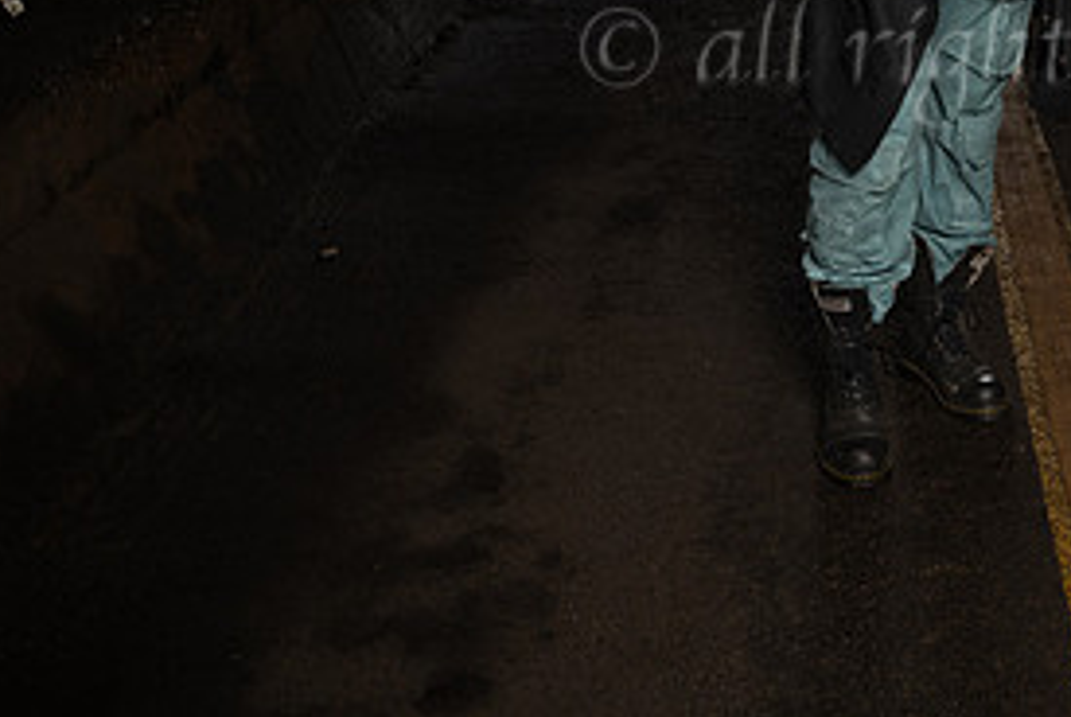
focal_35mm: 59
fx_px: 1757
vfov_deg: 22.1
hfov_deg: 31.9
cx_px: 1005
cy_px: -21
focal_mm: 28
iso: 400
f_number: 2.8
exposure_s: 1/400
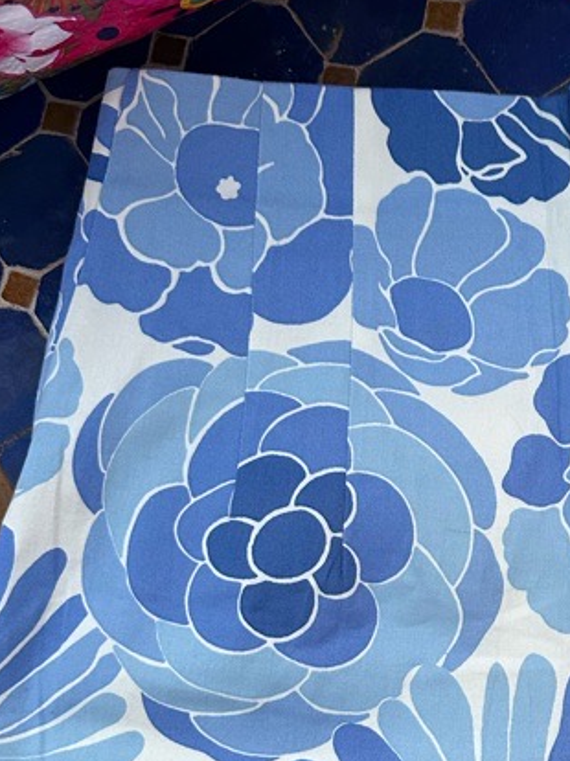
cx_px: 568
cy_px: 634
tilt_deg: -83.8
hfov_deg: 24.1
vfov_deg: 32.1
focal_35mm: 58
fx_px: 1275
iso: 250
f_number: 1.78
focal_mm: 6.86
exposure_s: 1/60
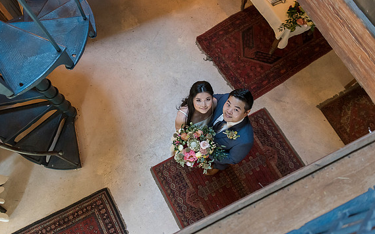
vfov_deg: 43.1
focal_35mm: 29
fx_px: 296
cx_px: 175
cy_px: 124
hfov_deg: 64.6
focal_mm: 26
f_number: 2.8
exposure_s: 1/125
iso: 2500
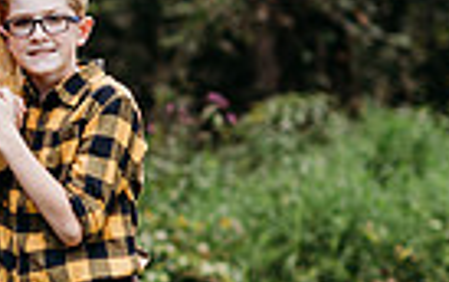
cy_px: 166
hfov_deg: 5.7
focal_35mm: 366
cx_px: -229
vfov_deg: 3.6
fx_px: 4484
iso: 125
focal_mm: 85
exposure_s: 1/200
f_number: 2.2
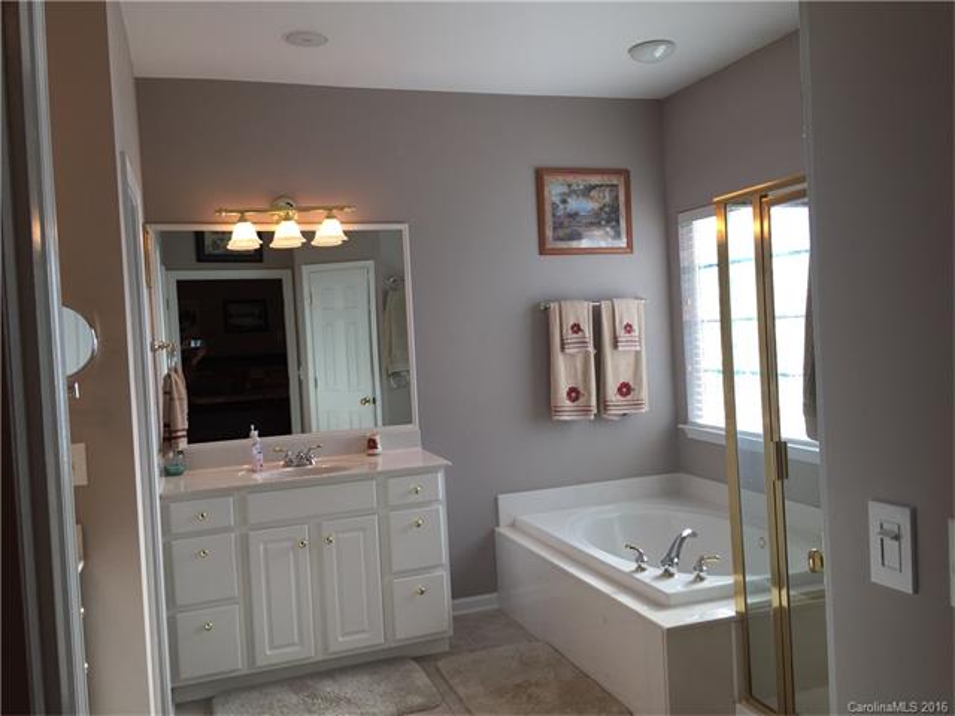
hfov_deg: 61.7
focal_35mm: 29
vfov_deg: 48.2
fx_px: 800
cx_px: 478
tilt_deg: -1.5
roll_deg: +2.3
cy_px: 358
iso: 40
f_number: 2.2
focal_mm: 4.15
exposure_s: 1/120
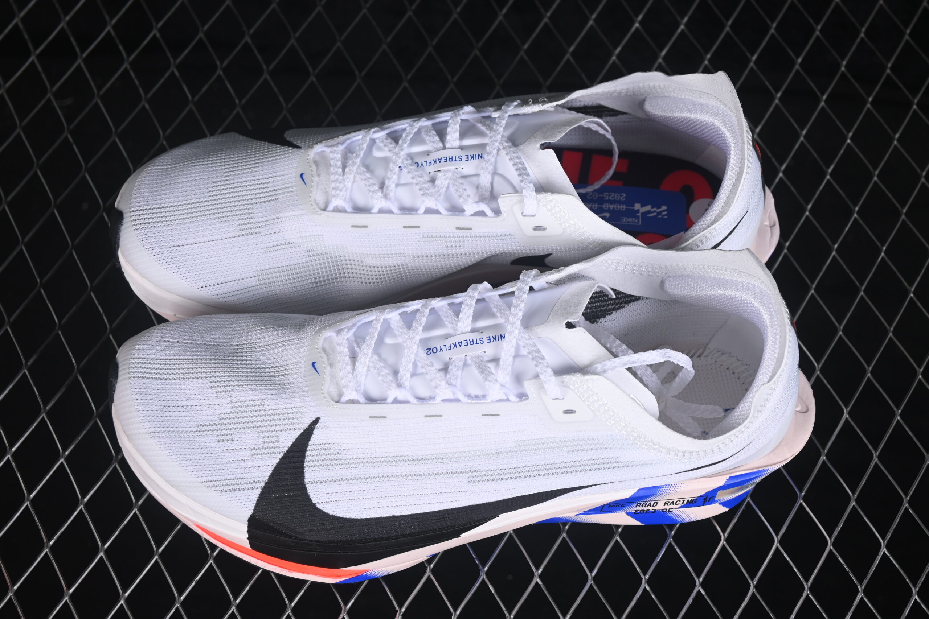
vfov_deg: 18.2
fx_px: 1935
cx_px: 464
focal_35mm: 75
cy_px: 310
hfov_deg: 27.0
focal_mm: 50
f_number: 7.1
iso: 160
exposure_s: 1/100
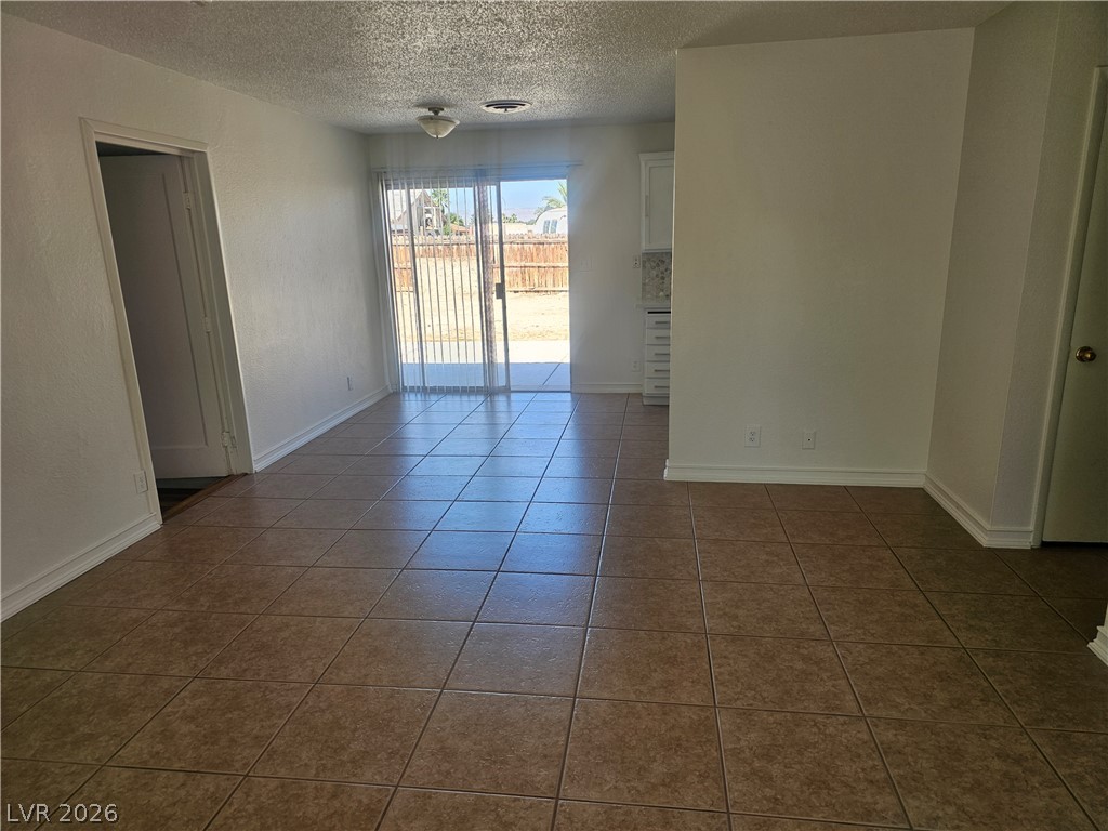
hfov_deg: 73.9
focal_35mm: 23
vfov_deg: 58.9
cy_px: 416
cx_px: 554
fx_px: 736
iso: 20
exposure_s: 1/180
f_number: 1.7
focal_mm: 6.3
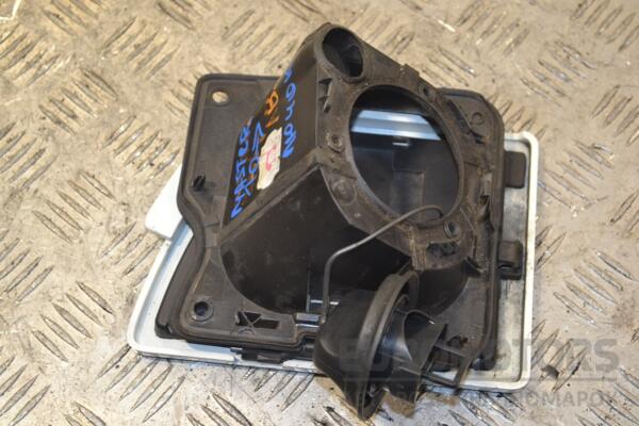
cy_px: 213
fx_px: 1198
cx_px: 320
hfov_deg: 29.9
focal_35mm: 68
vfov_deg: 20.2
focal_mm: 45
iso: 400
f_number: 5.3
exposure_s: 1/60
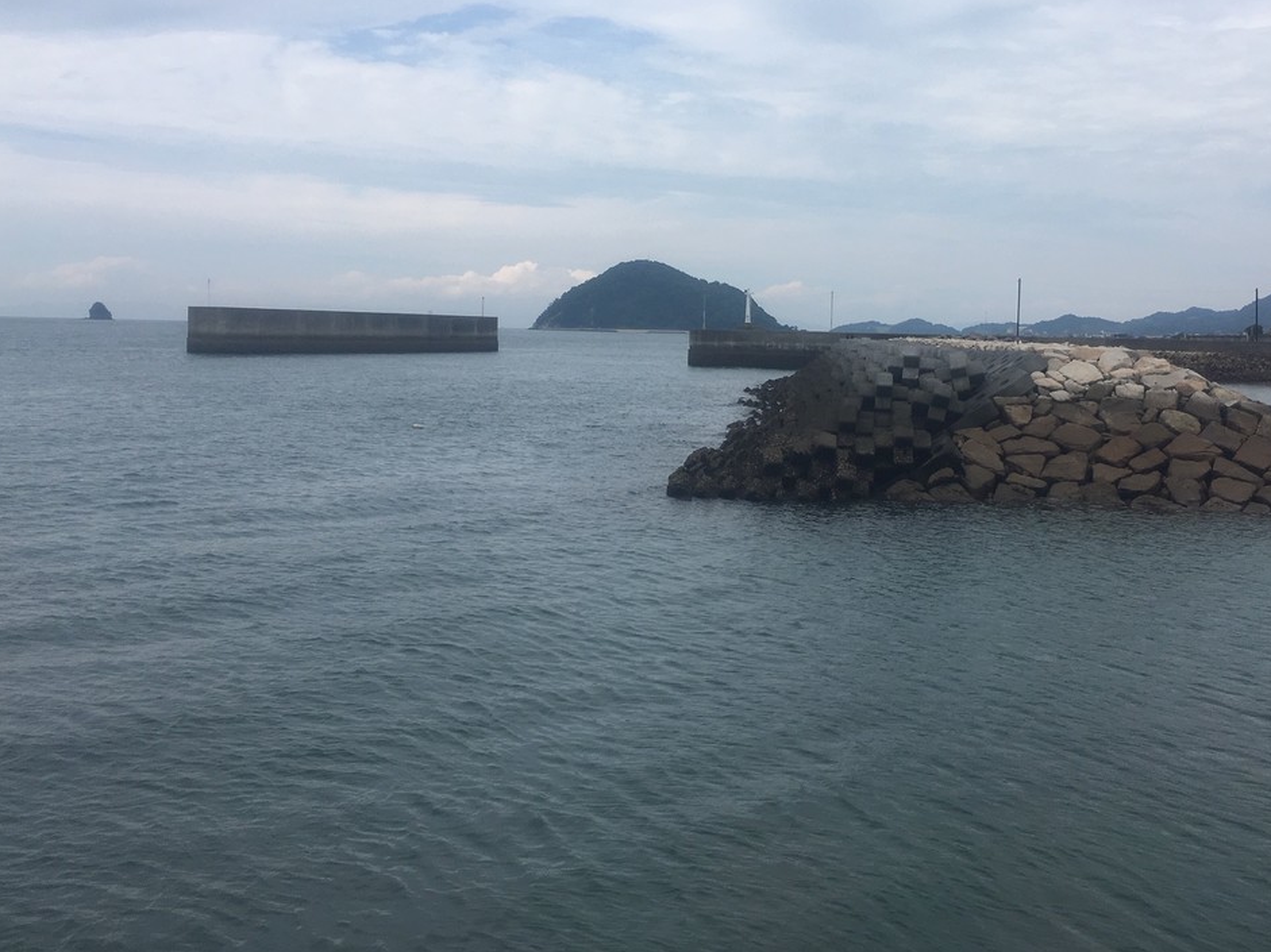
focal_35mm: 37
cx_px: 733
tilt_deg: -2.1
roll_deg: -1.6
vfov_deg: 38.5
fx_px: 1358
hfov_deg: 50.0
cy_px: 384
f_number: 2.2
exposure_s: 1/2262
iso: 25
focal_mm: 4.15
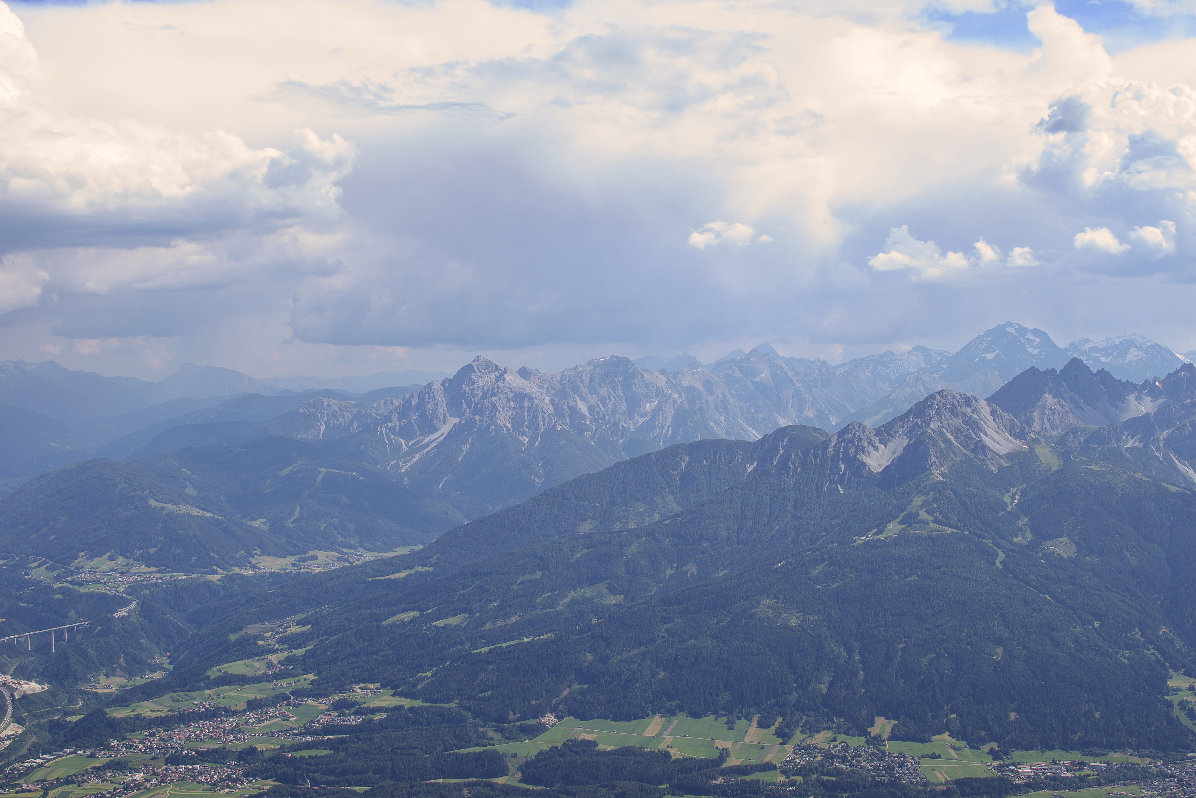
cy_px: 399
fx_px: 1744
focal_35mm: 52
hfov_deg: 37.9
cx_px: 598
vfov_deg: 25.8
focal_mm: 35
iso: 100
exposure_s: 1/250
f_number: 6.3
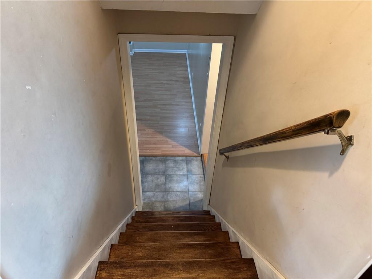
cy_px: 140
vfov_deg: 56.8
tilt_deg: -37.8
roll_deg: -2.2
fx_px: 258
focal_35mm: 24
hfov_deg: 71.6
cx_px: 186
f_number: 1.78
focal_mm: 6.76
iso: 640
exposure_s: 1/60
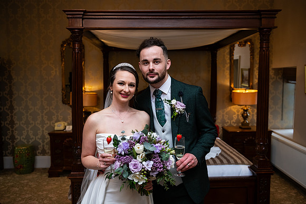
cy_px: 102
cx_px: 153
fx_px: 276
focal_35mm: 33
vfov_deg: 40.6
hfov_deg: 57.9
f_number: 3.5
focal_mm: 32
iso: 640
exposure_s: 1/160
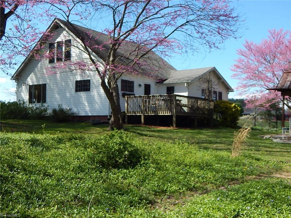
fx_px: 361
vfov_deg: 33.6
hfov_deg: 43.9
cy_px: 109
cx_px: 146
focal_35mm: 43
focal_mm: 7.7
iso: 125
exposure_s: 1/800
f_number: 3.6
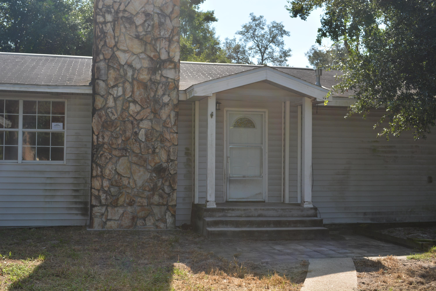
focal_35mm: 44
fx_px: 527
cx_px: 218
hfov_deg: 45.0
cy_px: 146
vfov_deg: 30.9
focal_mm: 29
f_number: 7.1
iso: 100
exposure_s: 1/200
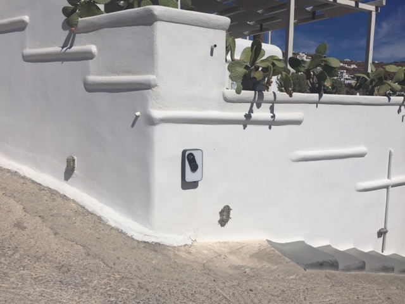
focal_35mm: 29
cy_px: 152
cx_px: 202
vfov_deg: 48.2
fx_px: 339
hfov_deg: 61.7
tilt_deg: -7.0
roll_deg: -0.2
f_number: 2.2
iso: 32
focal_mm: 4.15
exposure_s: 1/9901
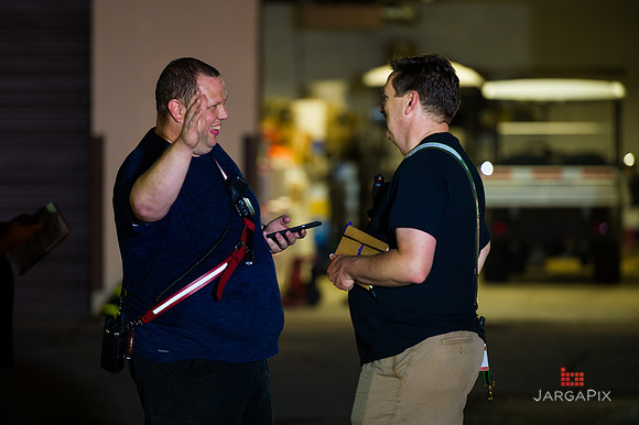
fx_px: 3548
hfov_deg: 10.3
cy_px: 212
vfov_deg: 6.9
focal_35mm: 200
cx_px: 320
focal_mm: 200
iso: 1600
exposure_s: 1/125
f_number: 3.2
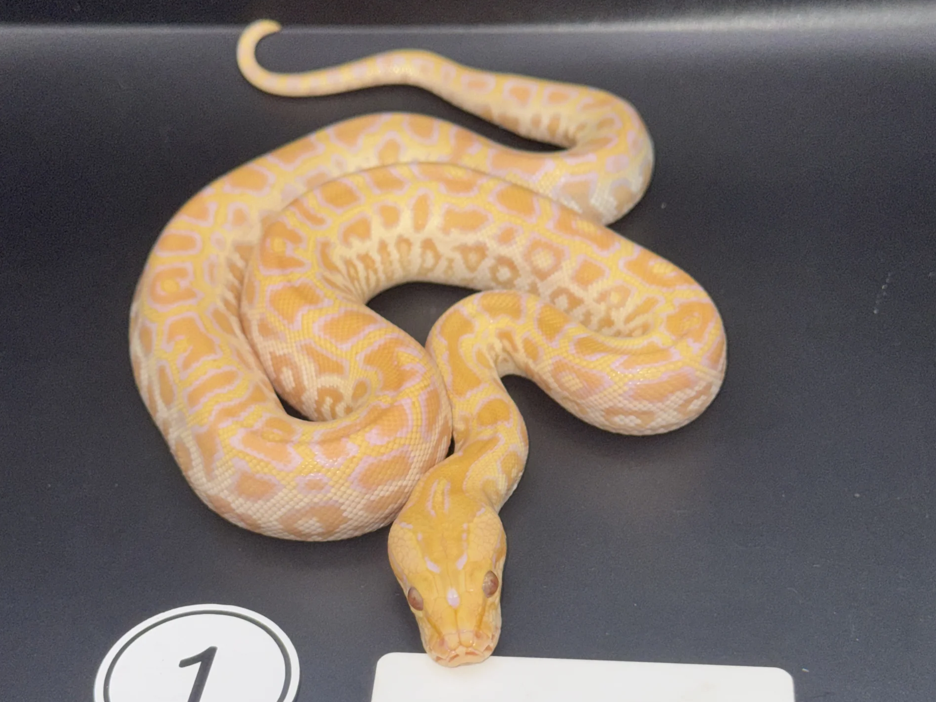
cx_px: 471
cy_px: 493
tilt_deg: -45.5
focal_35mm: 65
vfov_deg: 22.5
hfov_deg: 29.8
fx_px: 1758
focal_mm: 6.76
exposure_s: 1/256
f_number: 1.78
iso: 50
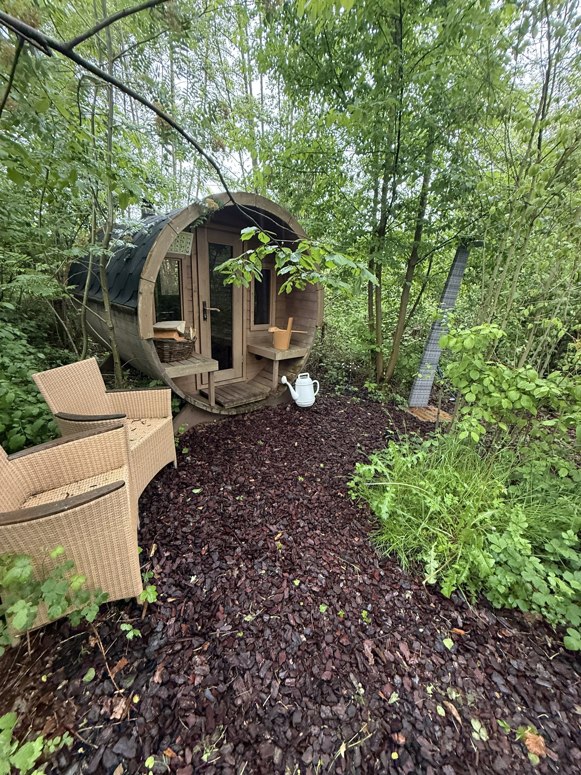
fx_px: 313
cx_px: 290
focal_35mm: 14
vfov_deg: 102.1
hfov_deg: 85.7
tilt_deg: -15.3
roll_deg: -4.1
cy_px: 388
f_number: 2.2
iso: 400
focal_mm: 2.22
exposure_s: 1/60
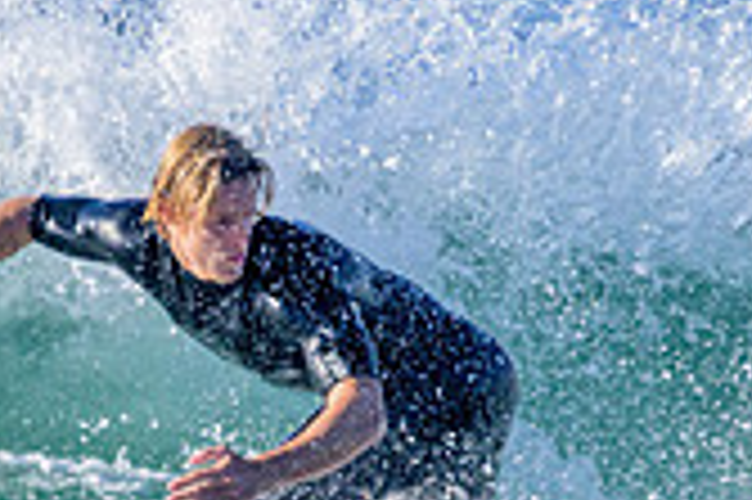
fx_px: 58138
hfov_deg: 0.7
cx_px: 504
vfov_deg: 0.5
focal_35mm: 2786
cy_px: 579
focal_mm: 800
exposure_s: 1/2000
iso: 1250
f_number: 11
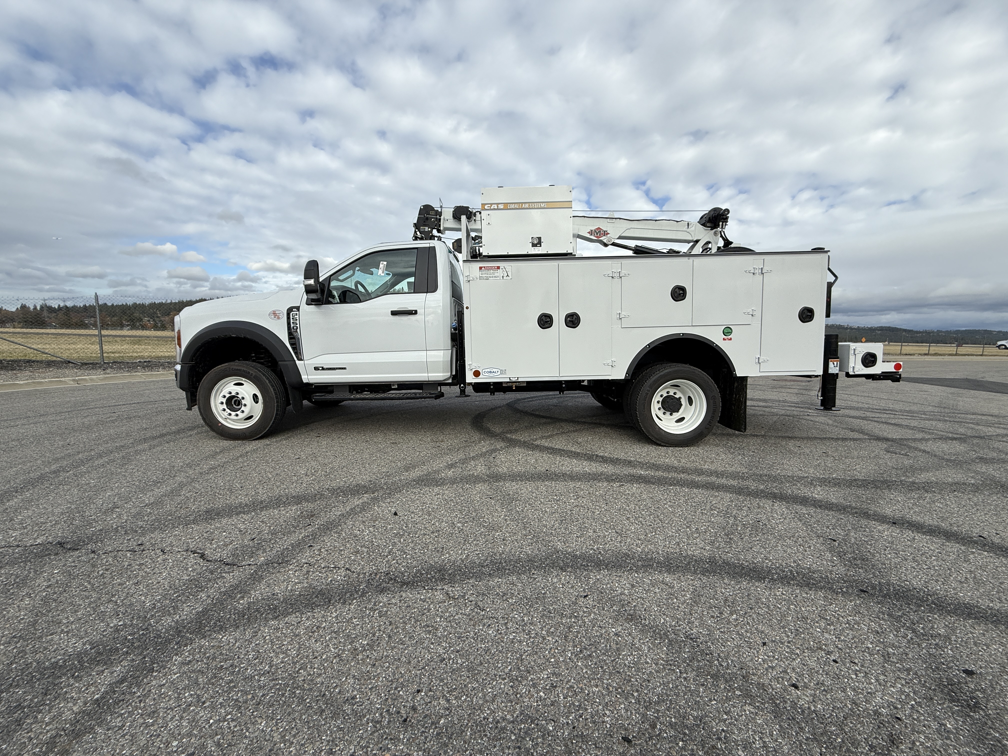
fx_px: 408
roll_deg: -1.6
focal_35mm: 14
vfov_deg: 85.7
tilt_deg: -5.5
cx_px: 504
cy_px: 378
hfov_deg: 102.1
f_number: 2.2
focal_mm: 2.22
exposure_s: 1/1613
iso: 50
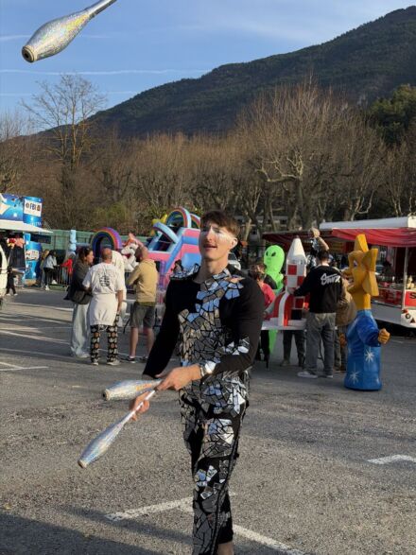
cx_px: 208
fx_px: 769
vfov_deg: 39.7
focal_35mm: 48
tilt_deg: -1.4
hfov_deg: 30.3
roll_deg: -2.1
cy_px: 278
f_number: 1.78
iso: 64
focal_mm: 6.76
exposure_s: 1/2273
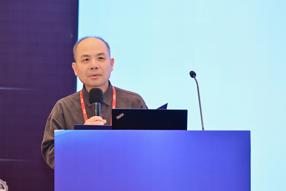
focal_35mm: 180
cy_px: 96
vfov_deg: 7.6
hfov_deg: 11.4
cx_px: 143
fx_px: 1429
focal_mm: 120
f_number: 4
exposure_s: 1/80
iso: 1000
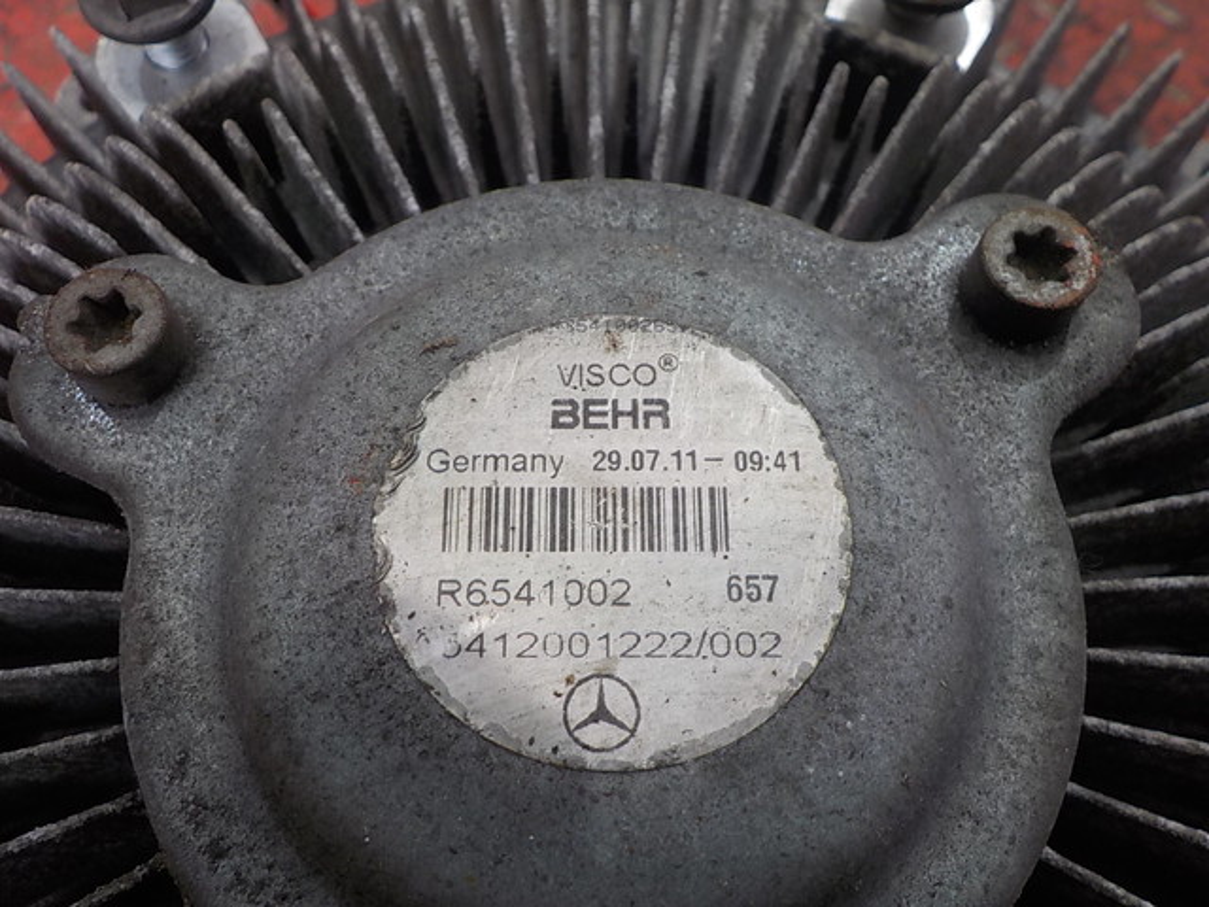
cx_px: 604
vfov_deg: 46.8
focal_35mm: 30
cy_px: 454
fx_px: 1048
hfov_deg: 60.0
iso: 125
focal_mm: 4.1
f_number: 3.3
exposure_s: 1/30
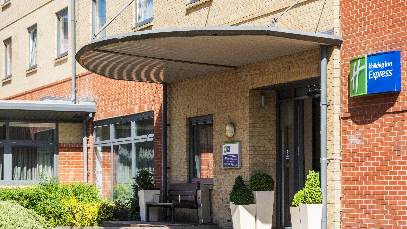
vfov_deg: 12.7
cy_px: 124
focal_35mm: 95
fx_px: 1025
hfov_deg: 22.5
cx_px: 205
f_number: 16
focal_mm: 90
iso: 160
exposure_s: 1/45
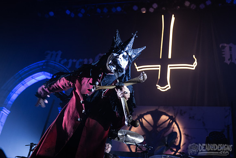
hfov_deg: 38.5
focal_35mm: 51
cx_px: 127
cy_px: 73
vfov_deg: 26.3
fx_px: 337
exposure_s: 1/250
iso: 2000
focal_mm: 48
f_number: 3.2
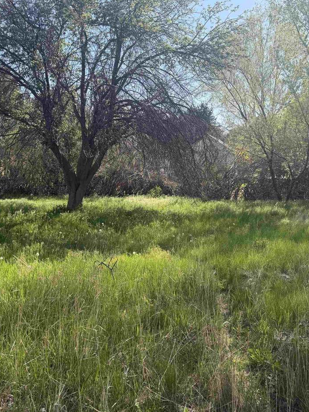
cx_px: 178
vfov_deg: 55.4
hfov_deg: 42.8
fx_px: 393
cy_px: 209
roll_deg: +1.0
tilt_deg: -6.2
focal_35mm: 33
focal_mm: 6.76
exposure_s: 1/1493
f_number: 1.78
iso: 80
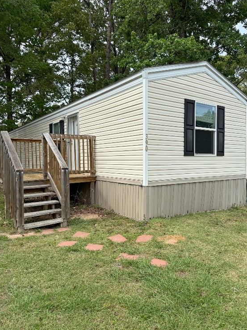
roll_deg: +0.2
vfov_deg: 69.4
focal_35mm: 25
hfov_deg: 54.9
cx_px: 125
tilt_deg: -0.4
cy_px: 167
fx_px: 238
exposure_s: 1/3279
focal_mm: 6.76
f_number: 1.78
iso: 80
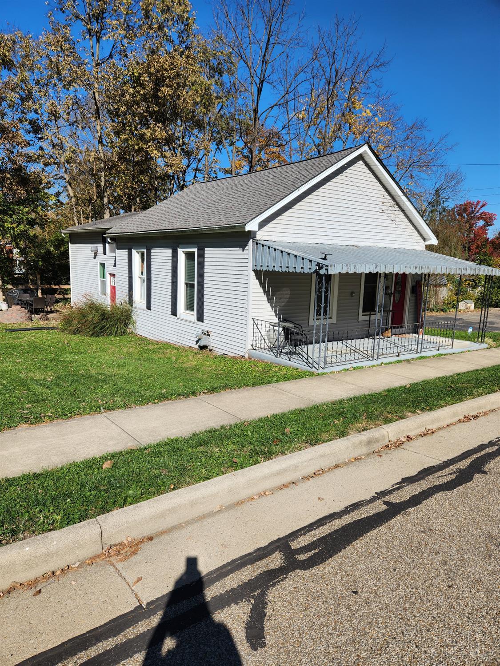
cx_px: 250
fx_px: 443
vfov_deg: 73.9
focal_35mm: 23
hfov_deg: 58.9
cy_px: 333
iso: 20
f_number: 1.8
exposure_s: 1/2105
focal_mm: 5.4
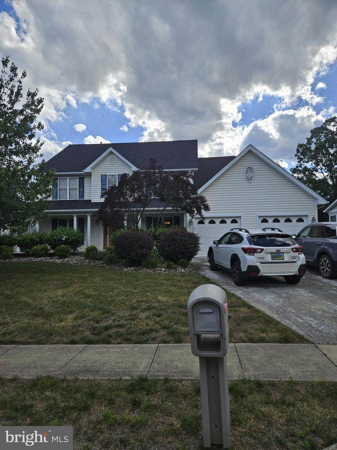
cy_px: 225
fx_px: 299
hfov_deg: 58.9
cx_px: 168
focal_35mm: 23
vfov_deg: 73.9
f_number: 1.8
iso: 25
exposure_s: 1/1849
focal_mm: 5.4
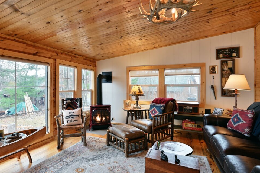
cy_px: 85
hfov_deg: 83.5
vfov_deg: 61.8
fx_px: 144
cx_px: 112
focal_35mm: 20
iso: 100
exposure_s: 1/8
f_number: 5.6
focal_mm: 16
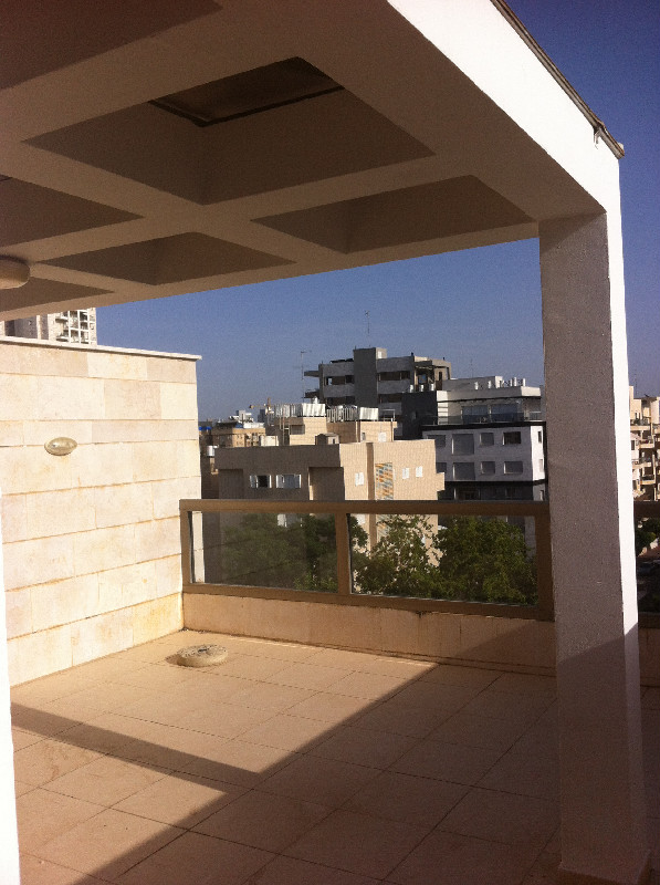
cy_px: 442
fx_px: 893
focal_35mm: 35
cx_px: 330
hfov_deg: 40.6
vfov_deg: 52.7
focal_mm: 3.85
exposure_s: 1/2514
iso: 80
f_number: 2.8
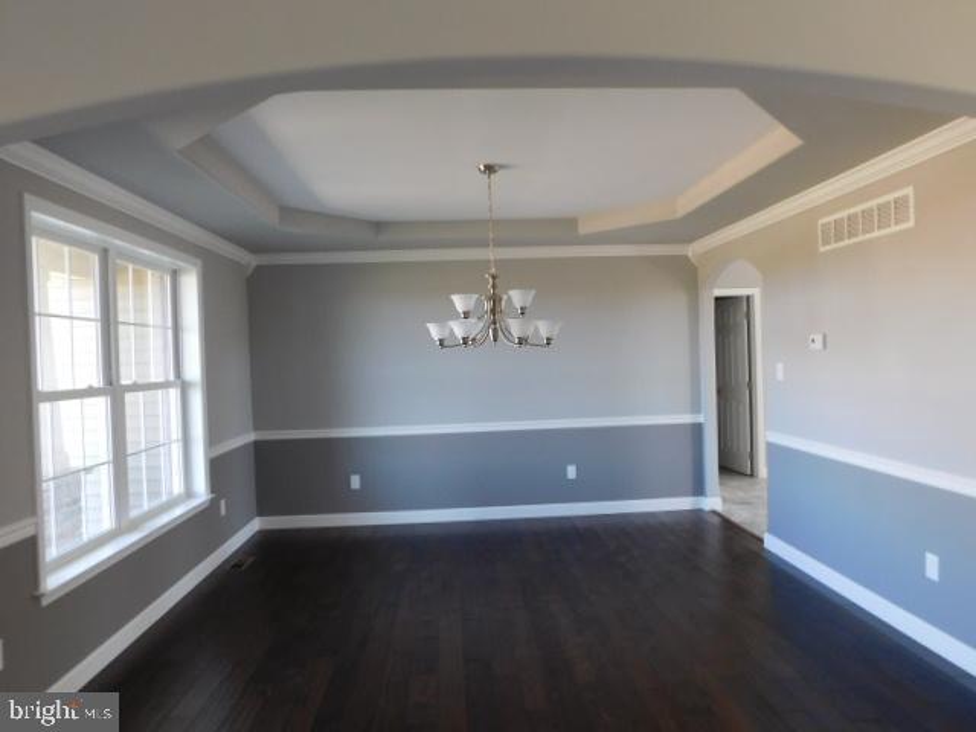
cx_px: 488
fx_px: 648
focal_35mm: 23
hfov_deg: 73.9
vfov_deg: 58.9
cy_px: 366
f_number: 3
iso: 160
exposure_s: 1/30
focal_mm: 4
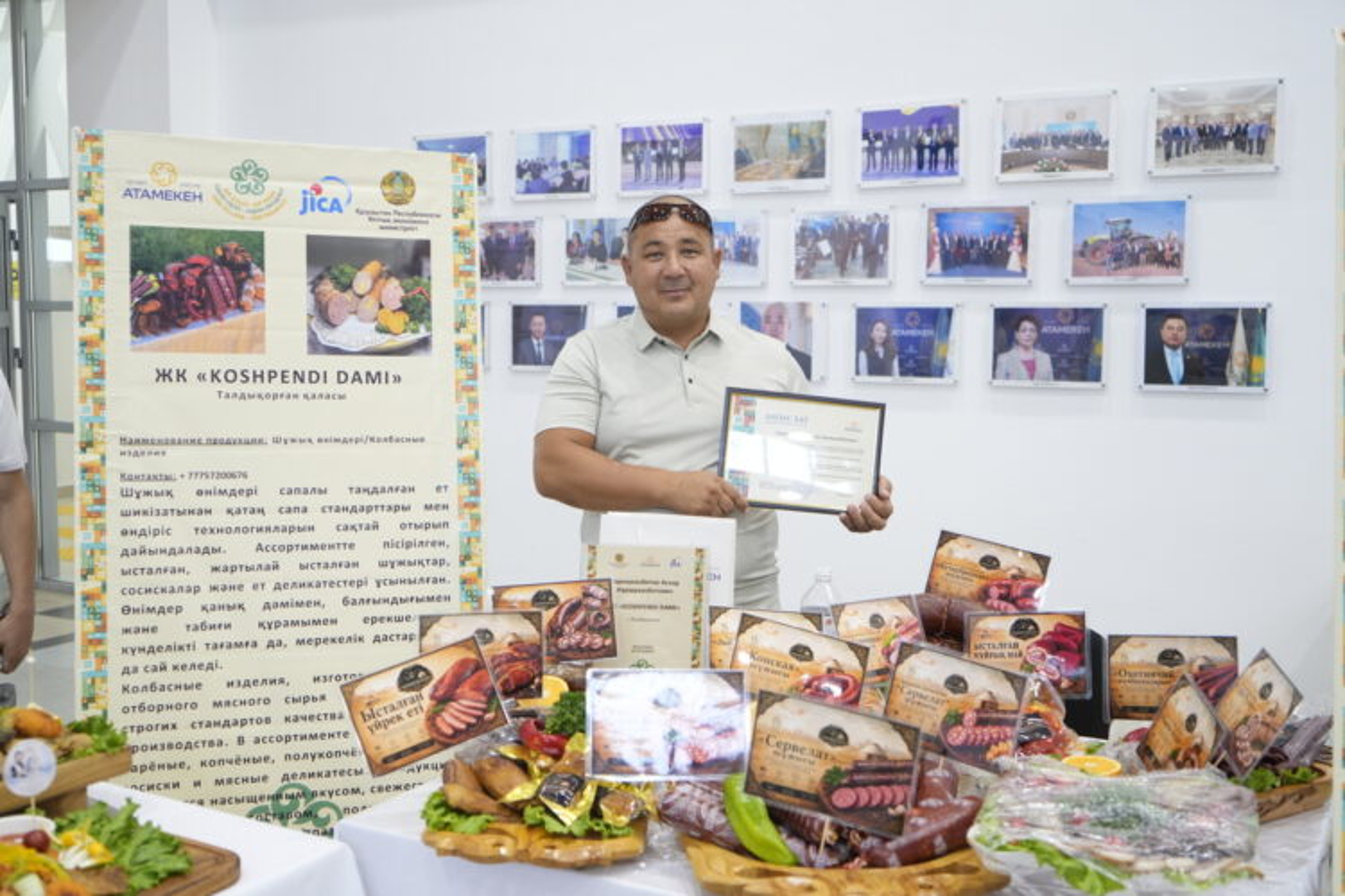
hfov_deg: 51.9
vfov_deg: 35.9
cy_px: 448
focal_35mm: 37
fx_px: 1382
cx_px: 672
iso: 1000
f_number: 4
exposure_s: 1/100
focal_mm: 37
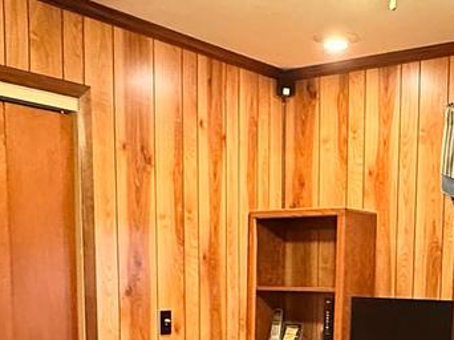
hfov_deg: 32.4
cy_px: 377
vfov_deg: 23.2
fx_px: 773
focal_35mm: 59
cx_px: 313
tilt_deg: -8.4
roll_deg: -0.4
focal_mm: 2.22
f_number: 2.2
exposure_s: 1/60
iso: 1000
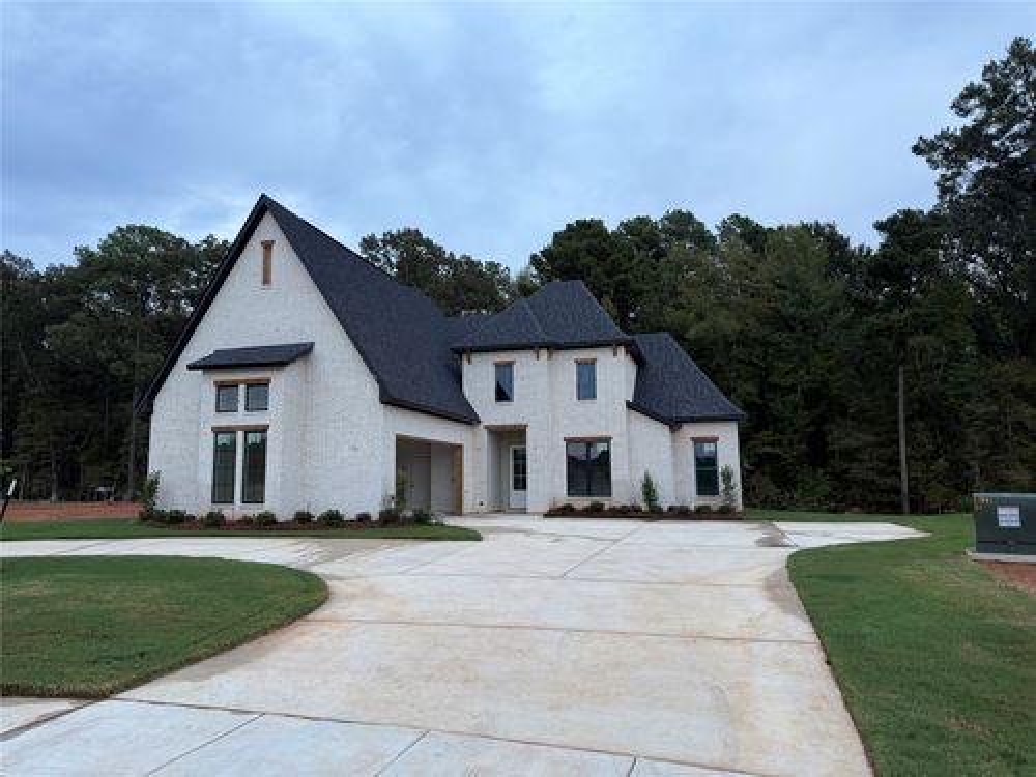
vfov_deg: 56.8
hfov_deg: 71.6
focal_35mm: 24
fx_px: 718
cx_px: 518
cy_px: 388
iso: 160
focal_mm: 6.76
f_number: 1.78
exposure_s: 1/121
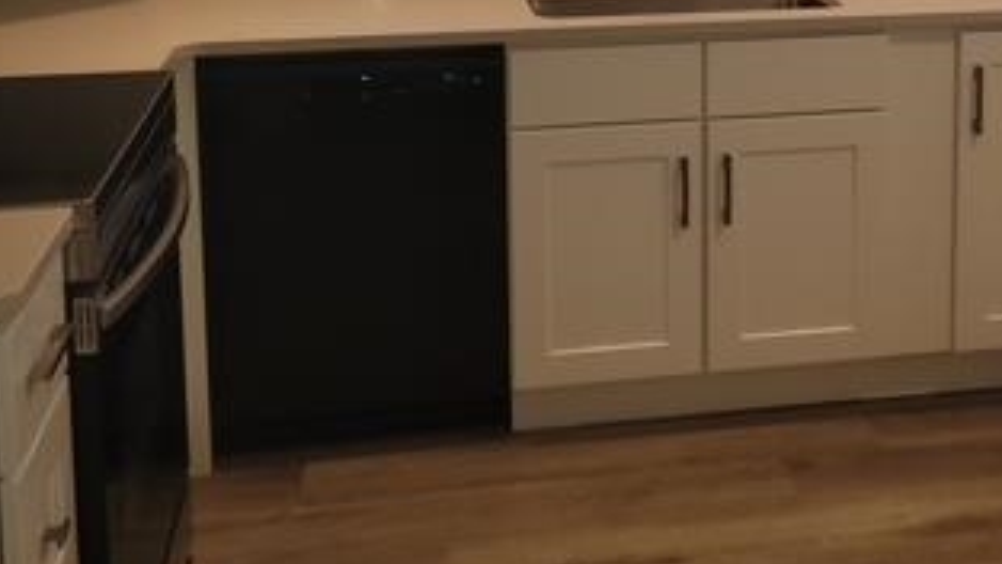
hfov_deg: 35.3
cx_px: 746
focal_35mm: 58
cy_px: -61
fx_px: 1541
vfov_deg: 19.8
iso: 80
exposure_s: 1/120
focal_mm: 5.4
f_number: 1.8
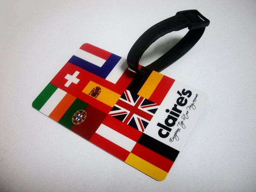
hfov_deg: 52.6
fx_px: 259
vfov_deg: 40.7
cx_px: 128
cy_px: 96
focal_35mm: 35
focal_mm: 6.3
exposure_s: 1/8
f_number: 3.1
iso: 160
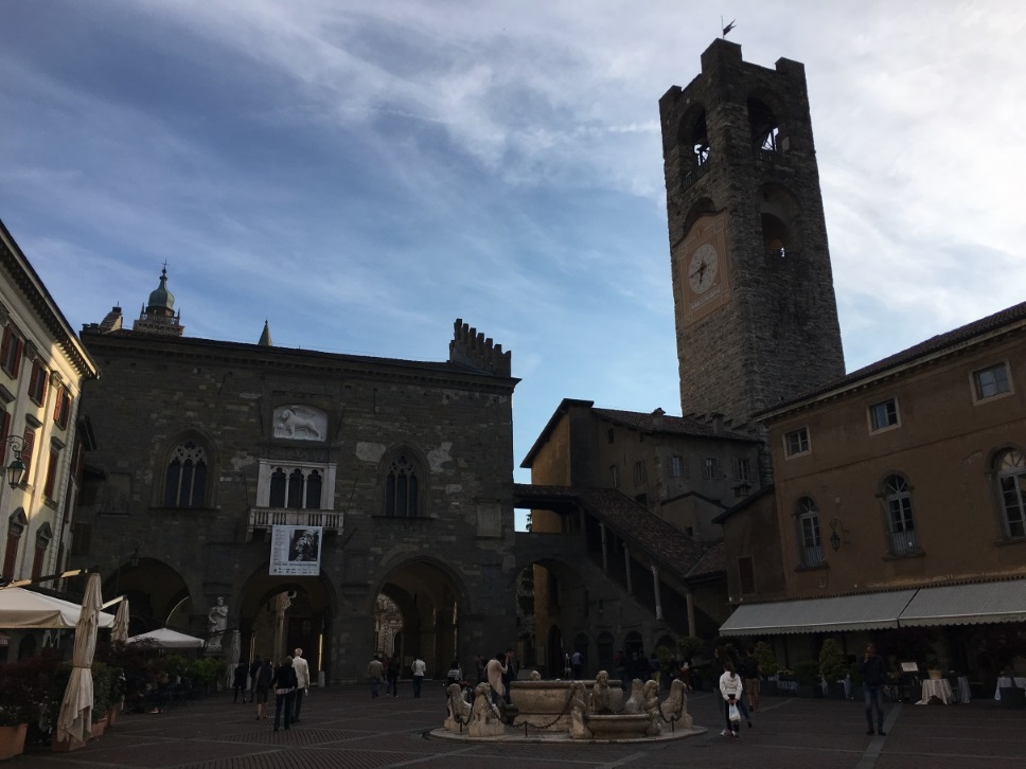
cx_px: 513
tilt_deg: +18.7
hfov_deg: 61.7
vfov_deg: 48.2
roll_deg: +1.0
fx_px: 860
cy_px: 384
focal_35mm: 29
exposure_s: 1/1789
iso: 25
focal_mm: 4.15
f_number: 2.2
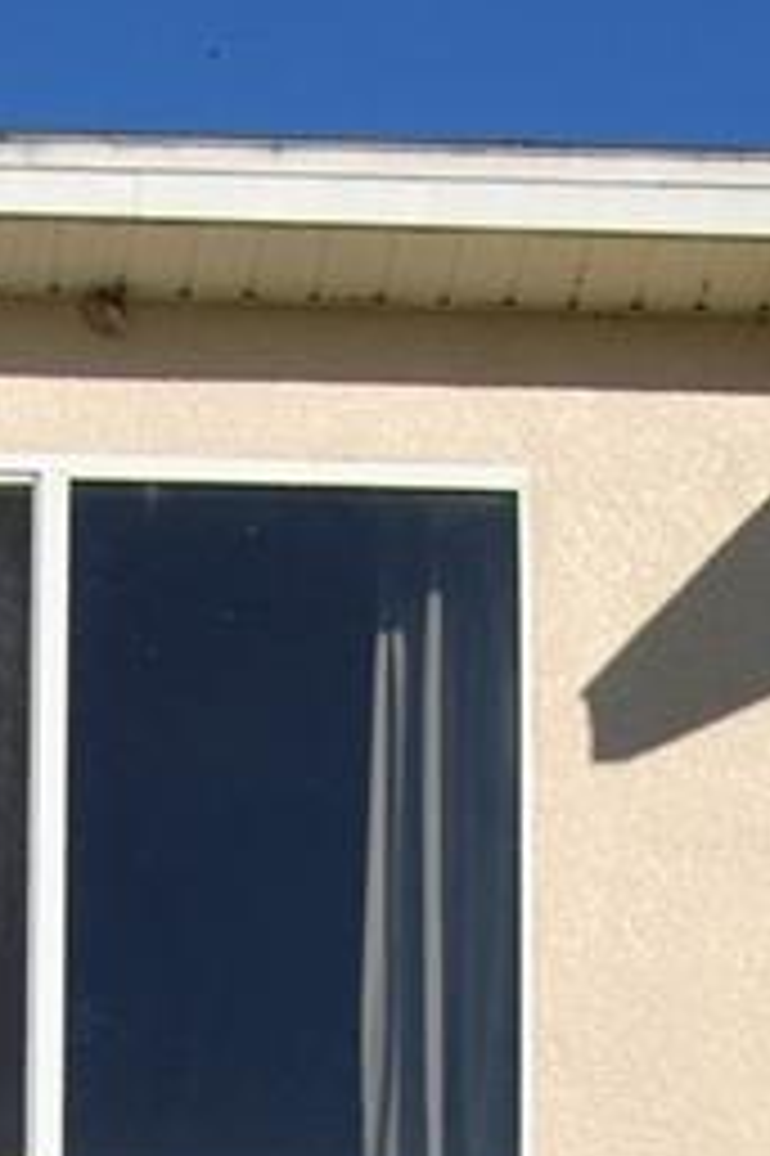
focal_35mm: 182
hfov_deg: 7.5
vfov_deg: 10.5
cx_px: 47
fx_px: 5847
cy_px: 2182
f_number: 11
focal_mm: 26
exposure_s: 1/500
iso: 200
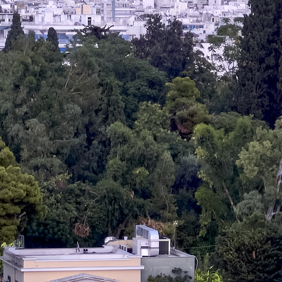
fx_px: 2516
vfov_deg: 6.4
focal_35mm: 273
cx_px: 153
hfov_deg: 6.4
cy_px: 283
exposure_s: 1/11
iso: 250
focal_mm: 9
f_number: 2.8
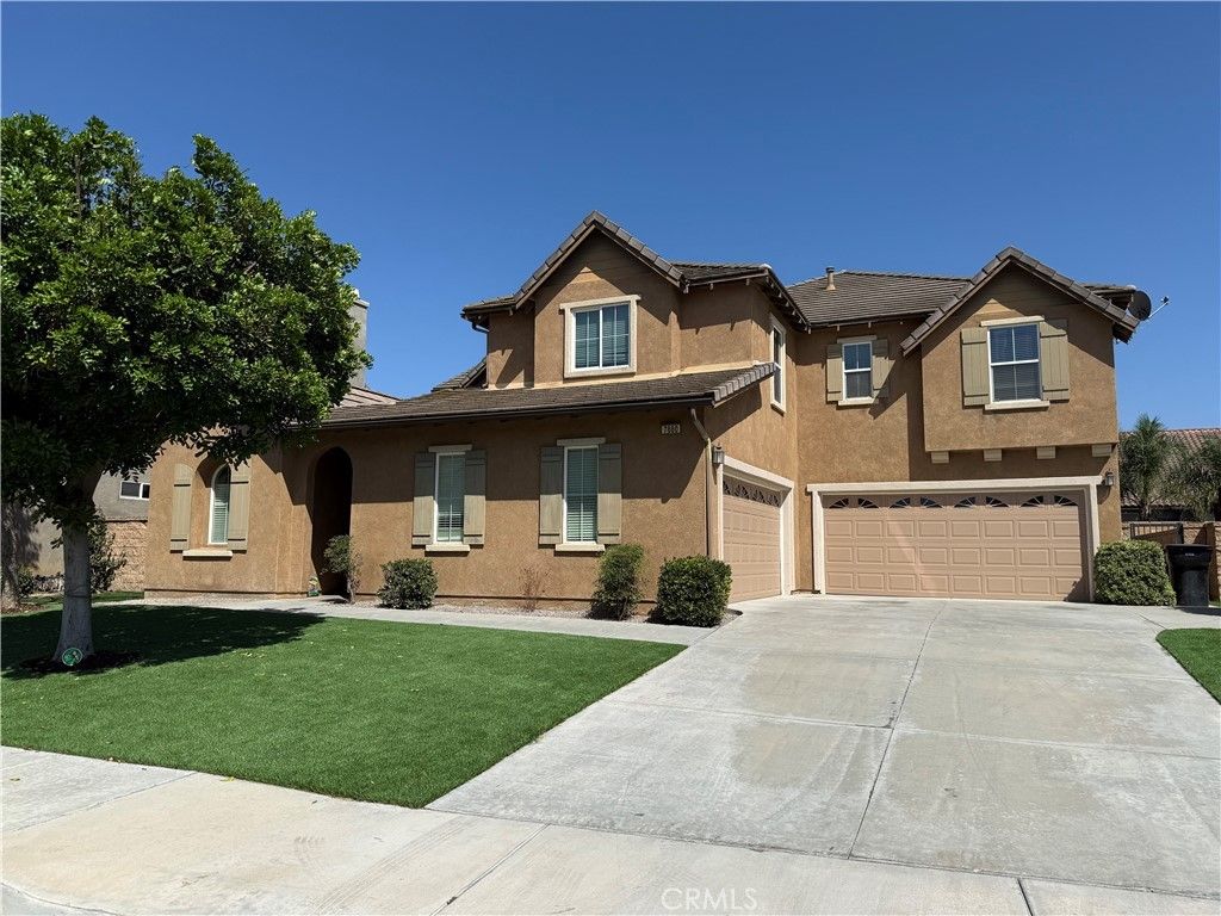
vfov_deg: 56.8
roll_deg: -1.2
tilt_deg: +7.4
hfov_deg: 71.6
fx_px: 847
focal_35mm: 24
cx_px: 610
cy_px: 458
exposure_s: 1/7353
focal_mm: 6.76
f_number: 1.78
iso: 80
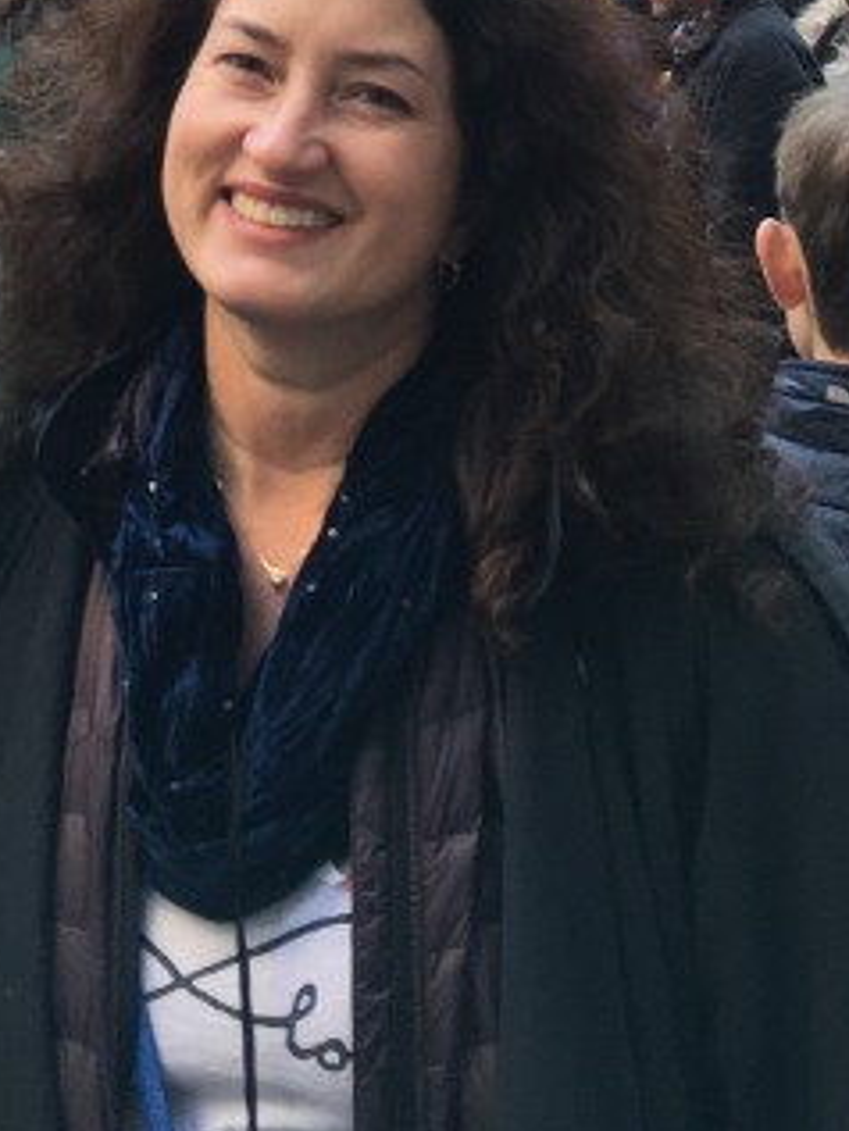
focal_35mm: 78
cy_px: -301
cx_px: 171
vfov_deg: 22.6
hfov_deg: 18.7
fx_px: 2549
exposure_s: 1/120
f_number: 2.2
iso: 40
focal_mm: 4.15
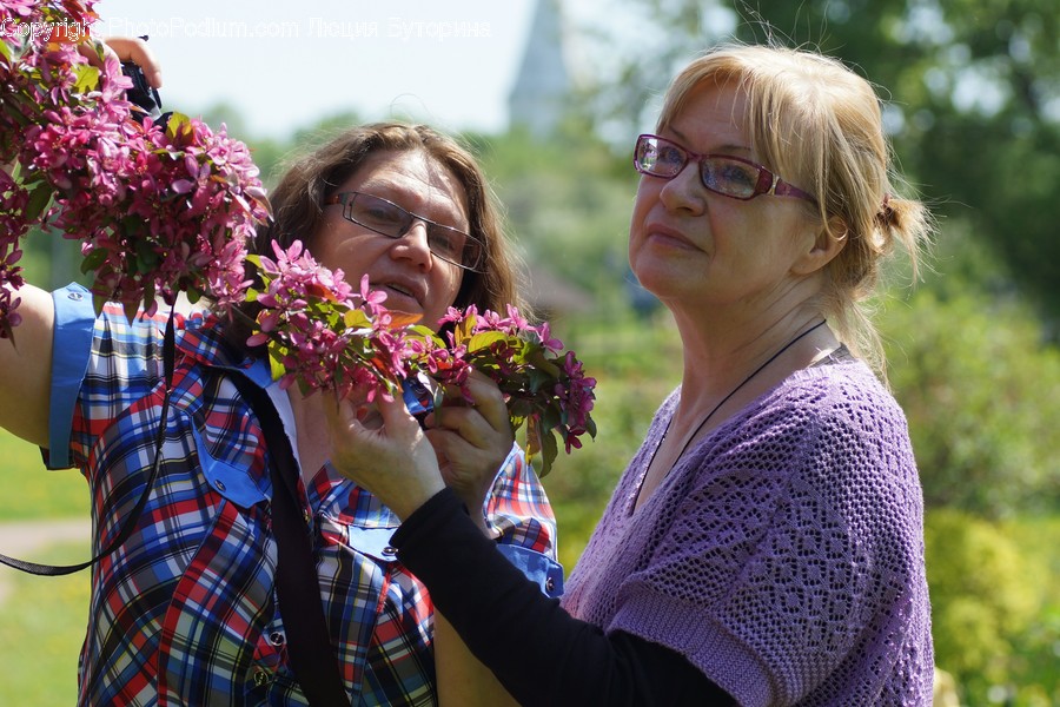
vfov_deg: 10.2
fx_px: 3975
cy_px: 354
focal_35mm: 135
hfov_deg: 15.2
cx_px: 530
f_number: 4.5
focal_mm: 90
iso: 100
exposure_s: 1/400
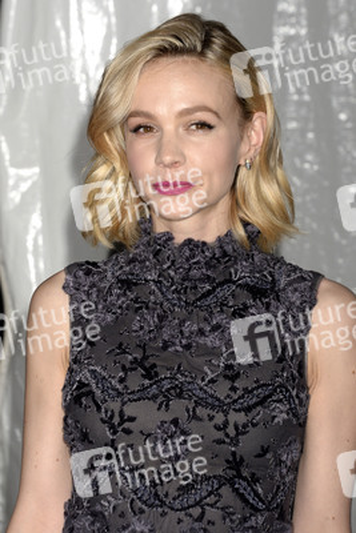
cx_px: 178
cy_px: 266
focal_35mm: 150
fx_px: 2223
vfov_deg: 13.7
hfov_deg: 9.2
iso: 800
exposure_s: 1/250
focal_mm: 150
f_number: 5.6
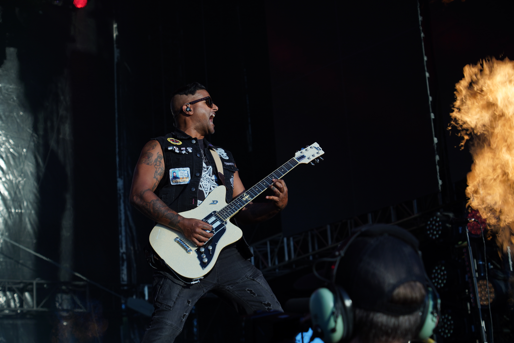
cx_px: 257
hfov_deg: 26.3
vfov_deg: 17.7
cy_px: 172
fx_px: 1099
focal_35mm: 77
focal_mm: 77
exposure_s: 1/400
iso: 100
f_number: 6.3
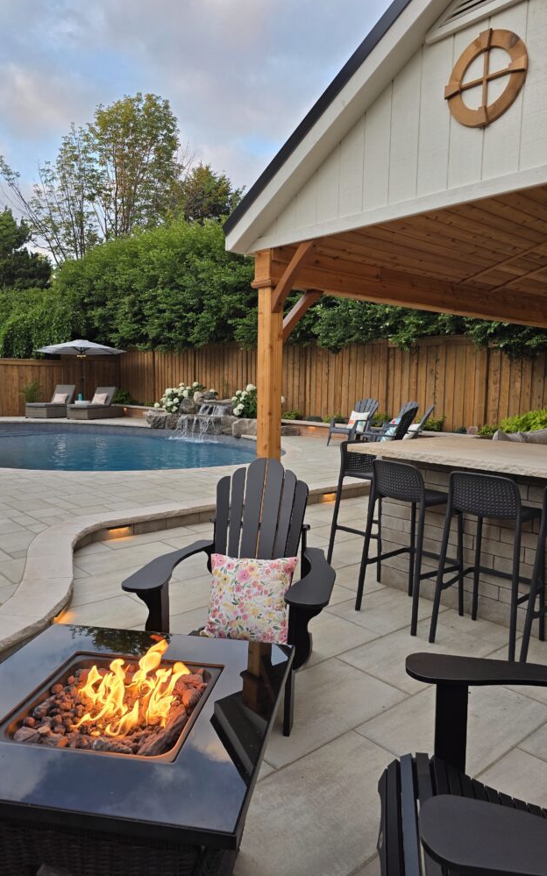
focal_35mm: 25
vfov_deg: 72.6
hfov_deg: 49.2
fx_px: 597
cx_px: 292
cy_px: 438
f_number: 1.7
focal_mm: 6.3
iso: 64
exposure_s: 1/180
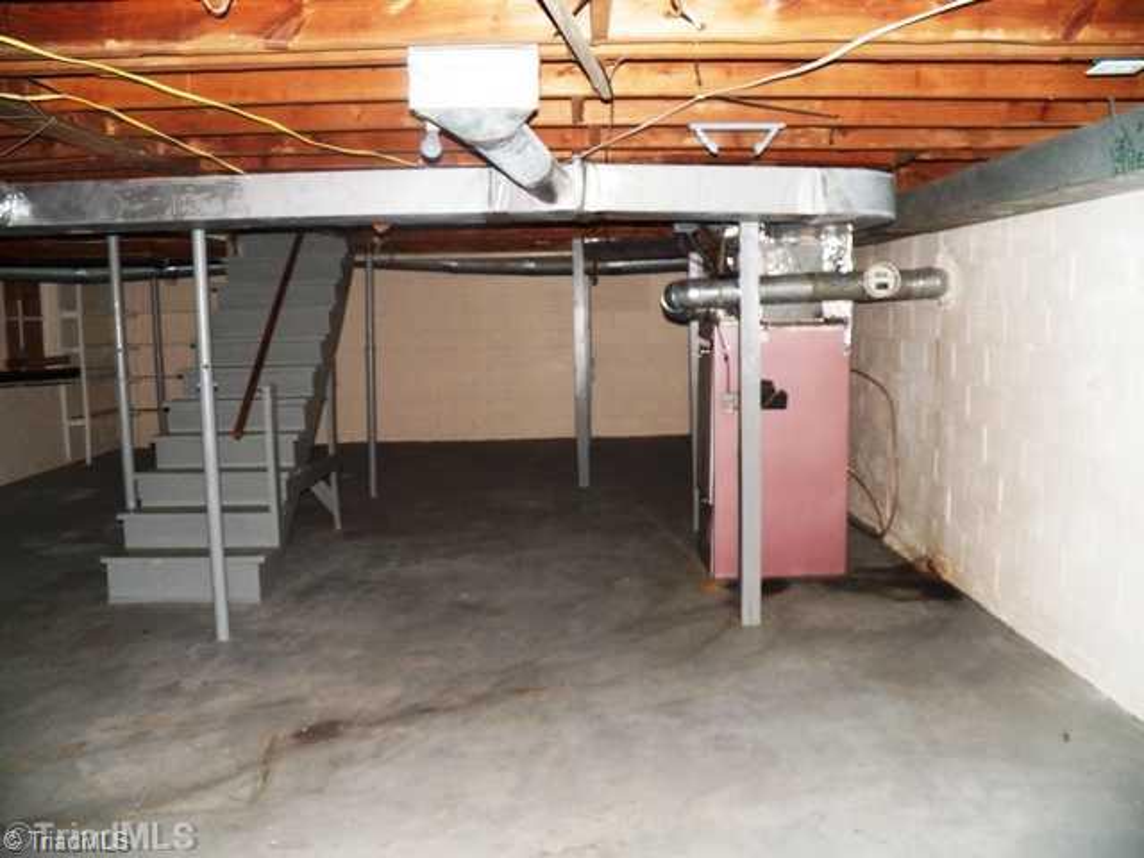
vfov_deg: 49.7
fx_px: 925
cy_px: 429
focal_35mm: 28
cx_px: 572
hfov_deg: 63.4
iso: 400
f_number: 2.8
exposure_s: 1/30
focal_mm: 4.9
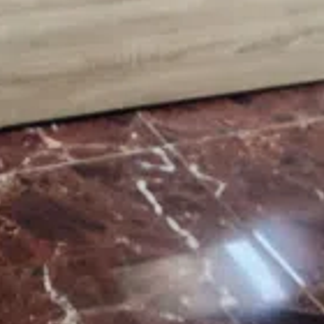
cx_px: -7
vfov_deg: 16.5
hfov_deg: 18.2
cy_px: -206
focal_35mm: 93
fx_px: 985
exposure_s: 1/100
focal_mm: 5.4
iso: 640
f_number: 1.8
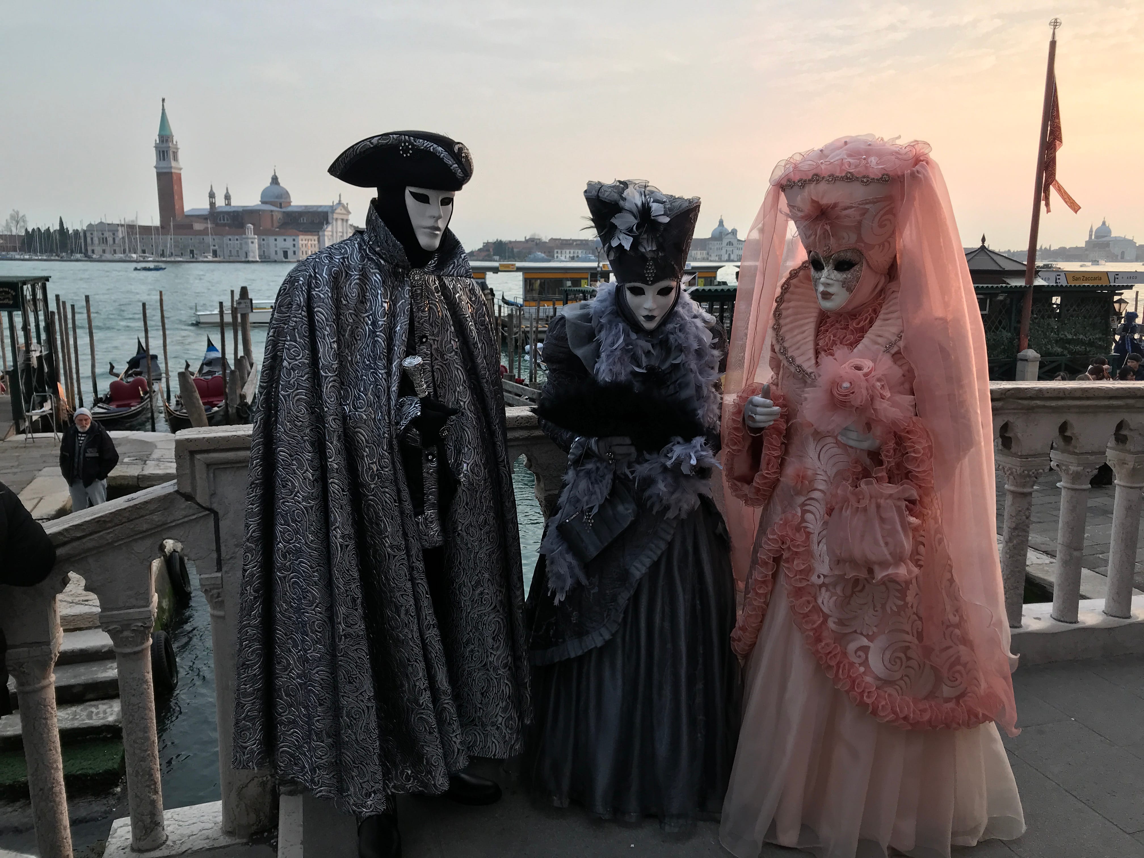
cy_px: 429
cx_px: 572
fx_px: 925
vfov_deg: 49.7
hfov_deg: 63.4
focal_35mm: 28
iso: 20
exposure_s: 1/367
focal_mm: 3.99
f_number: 1.8
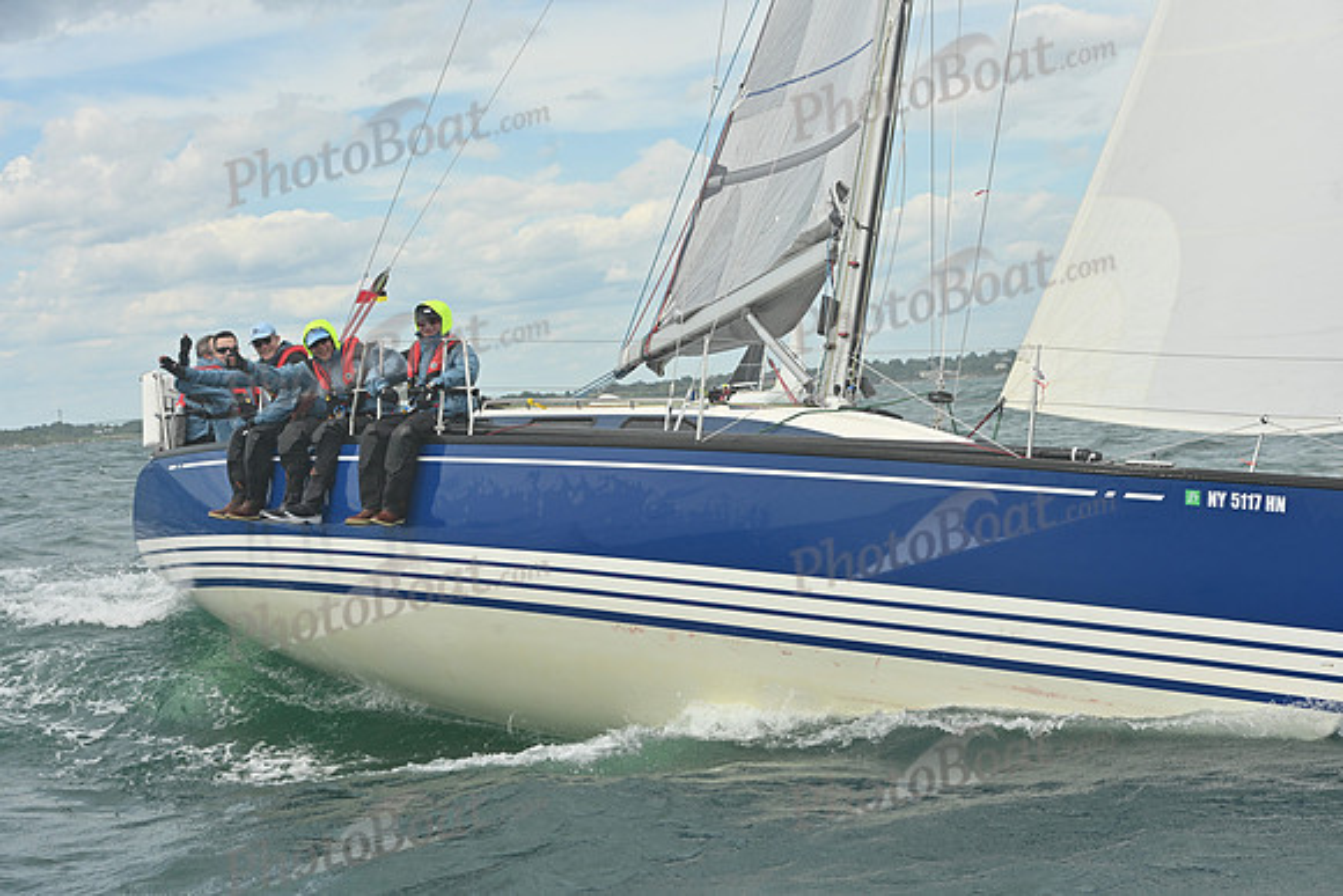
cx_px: 672
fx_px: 2612
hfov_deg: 28.8
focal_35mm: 70
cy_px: 448
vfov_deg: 19.5
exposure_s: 1/1250
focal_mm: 70
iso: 320
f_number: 9
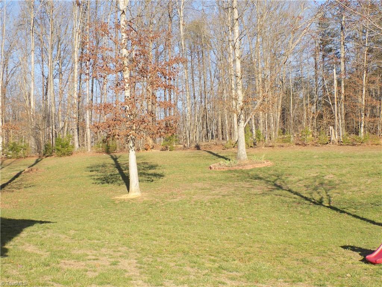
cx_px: 191
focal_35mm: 46
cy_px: 144
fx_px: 508
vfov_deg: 31.5
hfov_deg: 41.2
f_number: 3.7
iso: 80
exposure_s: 1/400
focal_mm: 8.1
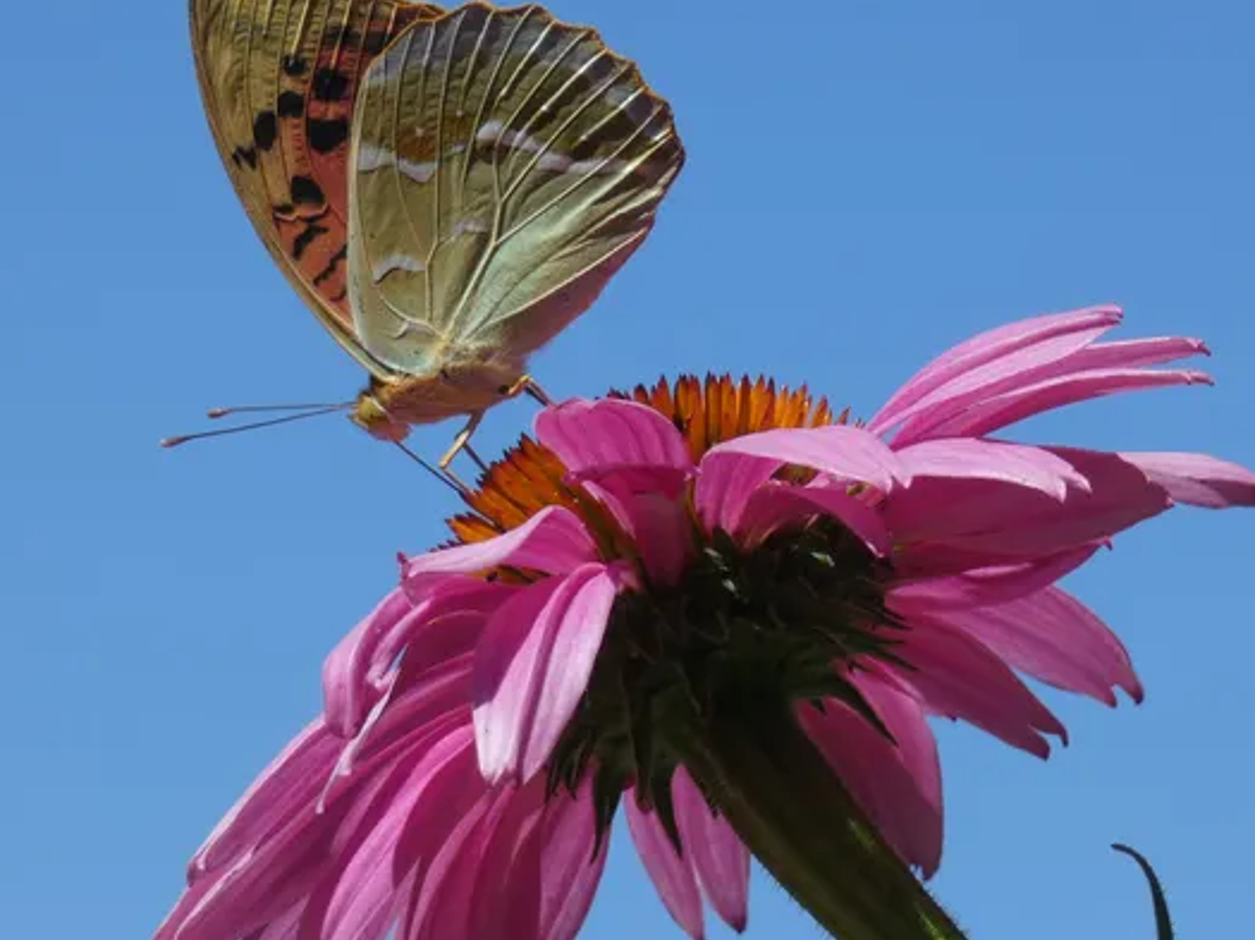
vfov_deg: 6.1
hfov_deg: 8.1
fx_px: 8840
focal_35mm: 244
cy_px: 481
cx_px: 636
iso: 80
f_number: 5.5
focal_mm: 35.8
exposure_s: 1/400
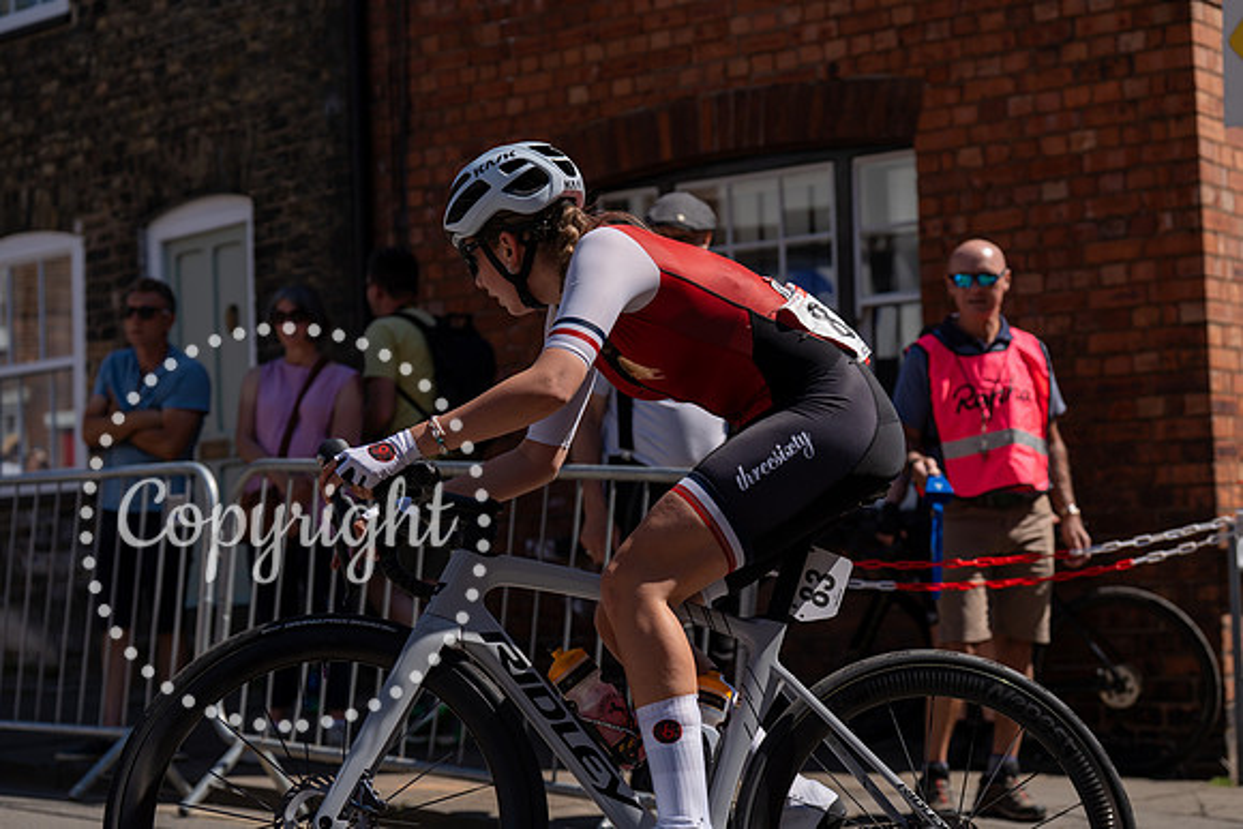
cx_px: 622
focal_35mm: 70
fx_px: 2417
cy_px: 414
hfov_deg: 28.8
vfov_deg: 19.5
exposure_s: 1/1600
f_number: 4
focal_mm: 70
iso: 100
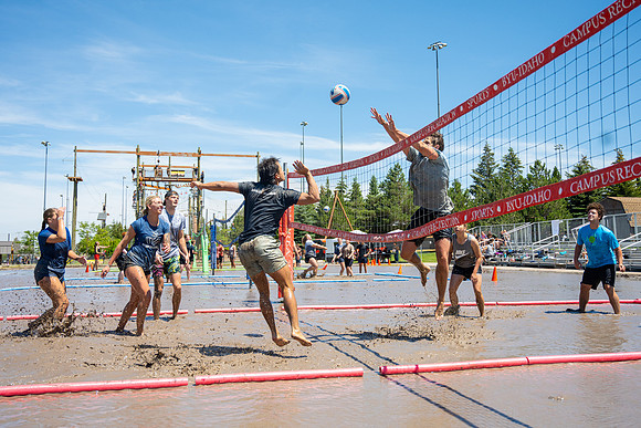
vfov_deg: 34.4
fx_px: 690
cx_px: 328
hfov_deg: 49.8
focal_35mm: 39
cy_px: 183
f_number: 4
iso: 320
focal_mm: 32.5
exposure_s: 1/2000
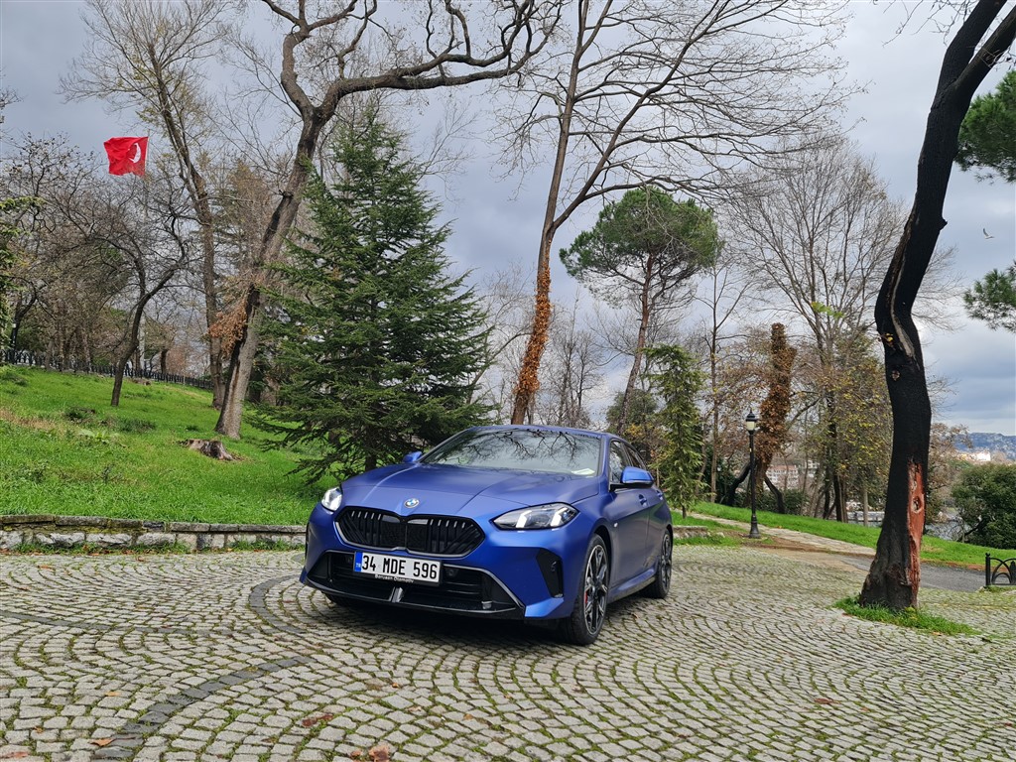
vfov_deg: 54.9
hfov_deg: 69.4
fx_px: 734
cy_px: 381
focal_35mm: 25
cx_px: 508
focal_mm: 7
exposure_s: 1/233
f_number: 1.8
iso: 50
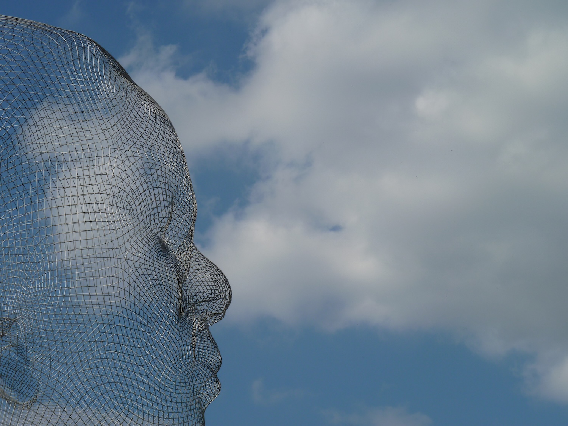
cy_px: 213
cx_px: 284
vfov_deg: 10.4
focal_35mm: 142
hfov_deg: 13.9
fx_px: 2330
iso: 80
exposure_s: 1/640
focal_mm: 25.2
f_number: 7.1
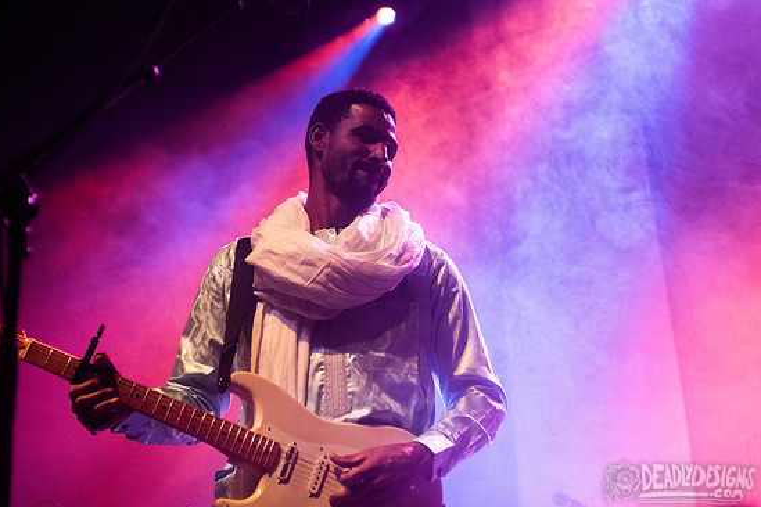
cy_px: 244
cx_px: 366
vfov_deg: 18.4
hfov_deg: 27.3
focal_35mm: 74
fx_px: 1564
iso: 2500
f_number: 3.2
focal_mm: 70
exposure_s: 1/250
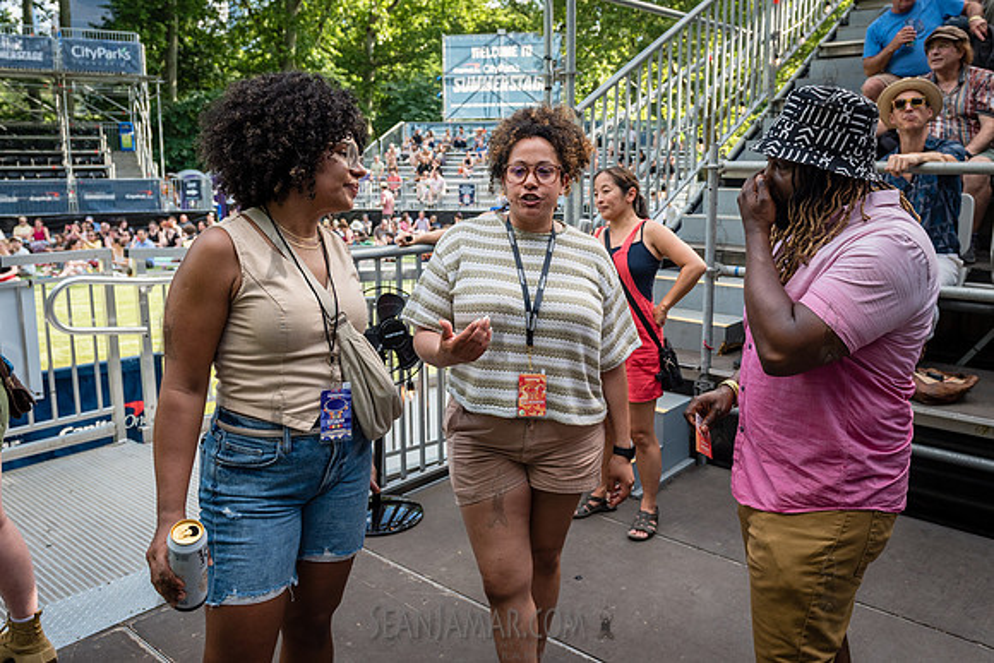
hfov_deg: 62.7
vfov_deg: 44.2
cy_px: 284
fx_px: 815
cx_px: 523
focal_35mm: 30
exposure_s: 1/640
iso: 400
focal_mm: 24
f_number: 4
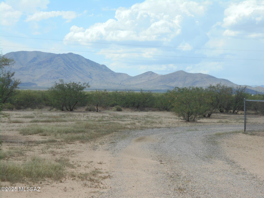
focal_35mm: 75
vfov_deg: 19.6
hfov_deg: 26.0
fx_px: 572
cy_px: 99
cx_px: 132
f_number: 5.8
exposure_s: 1/500
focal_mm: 13.5
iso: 80
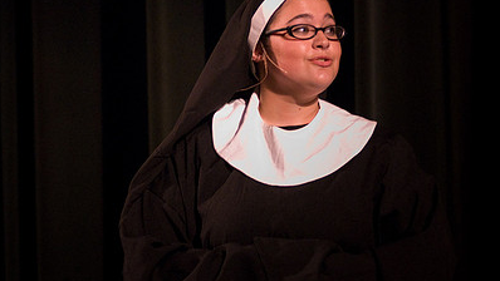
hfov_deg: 8.6
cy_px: 65
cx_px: 186
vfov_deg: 4.8
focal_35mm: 252
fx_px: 3341
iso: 1600
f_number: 2.8
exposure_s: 1/125
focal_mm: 110
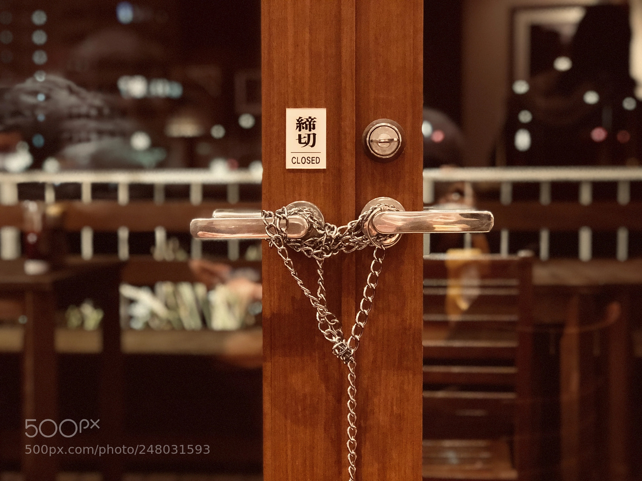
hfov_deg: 33.8
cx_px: 321
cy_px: 240
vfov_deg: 25.7
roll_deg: +0.0
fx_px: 1057
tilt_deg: -2.0
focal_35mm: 57
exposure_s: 1/50
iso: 1250
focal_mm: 6.6
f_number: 2.8
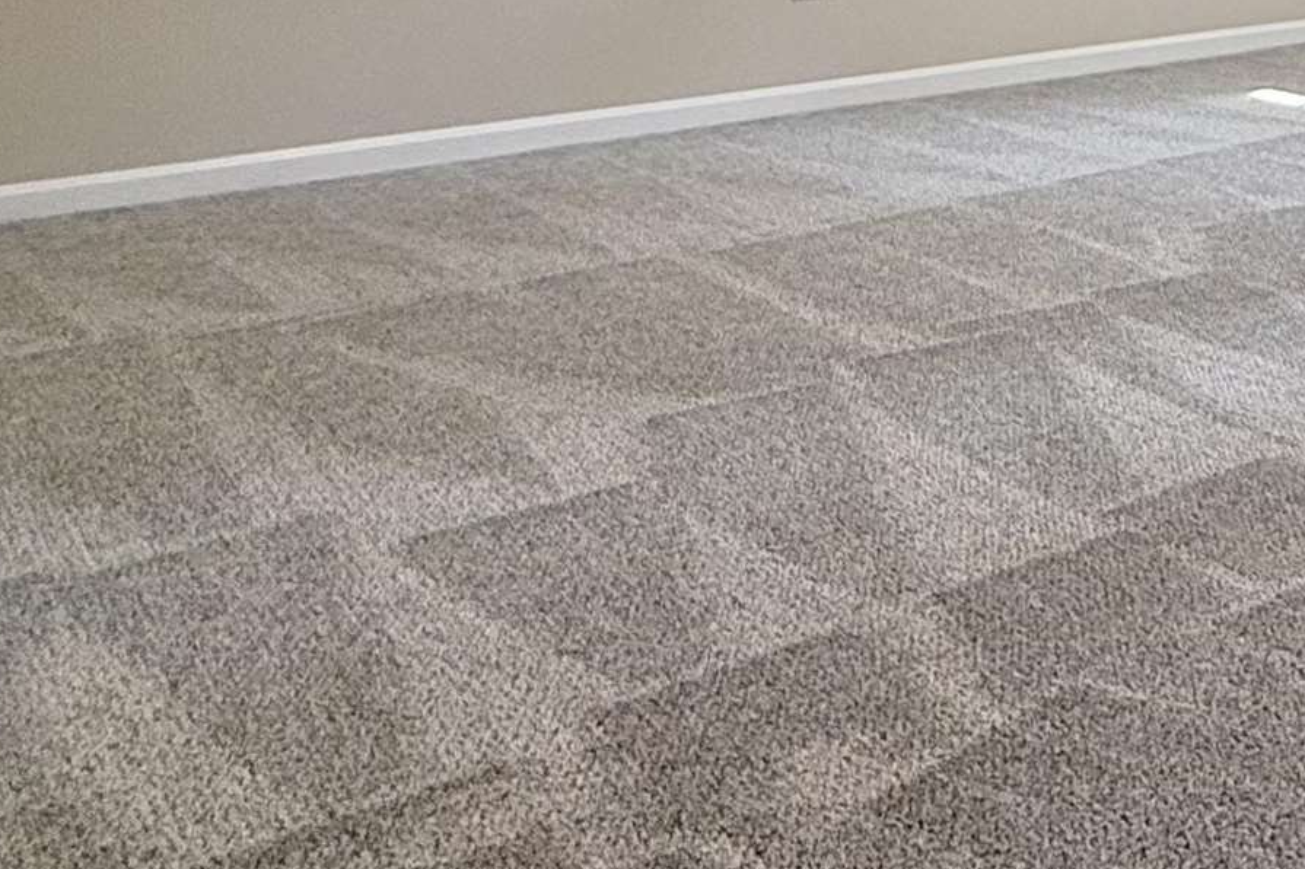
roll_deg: +0.2
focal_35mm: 50
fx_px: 1812
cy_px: -194
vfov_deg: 24.3
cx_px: 1914
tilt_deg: -0.9
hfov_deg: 28.0
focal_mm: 2.22
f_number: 2.2
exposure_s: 1/120
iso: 160
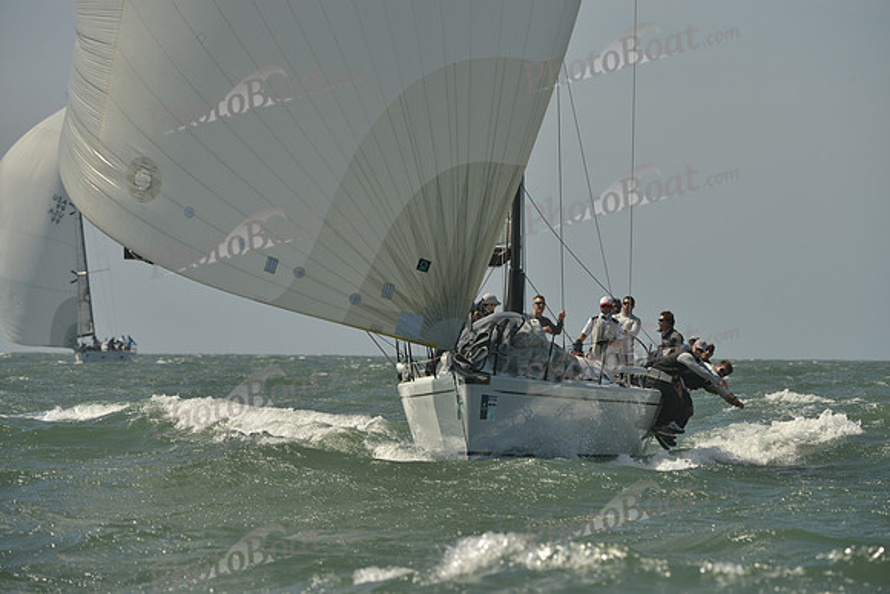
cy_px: 297
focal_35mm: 290
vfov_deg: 4.7
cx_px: 445
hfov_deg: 7.1
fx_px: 7171
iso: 280
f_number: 8
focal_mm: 290
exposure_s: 1/1600
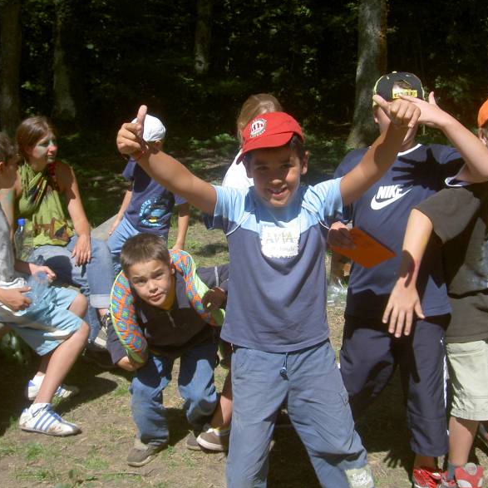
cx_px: 234
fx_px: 750
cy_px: 240
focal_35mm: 47
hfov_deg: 36.1
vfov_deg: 36.1
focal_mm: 8
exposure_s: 1/500
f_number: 4.7
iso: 100
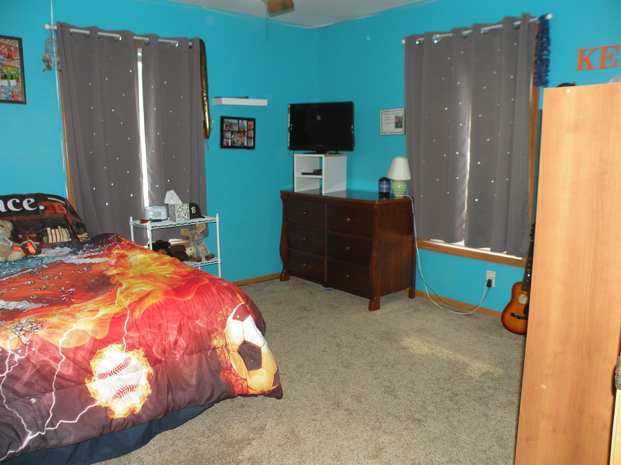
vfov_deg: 51.4
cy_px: 232
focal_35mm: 27
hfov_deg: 65.3
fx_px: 484
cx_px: 310
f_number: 2.8
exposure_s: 1/60
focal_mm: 4.7
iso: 126
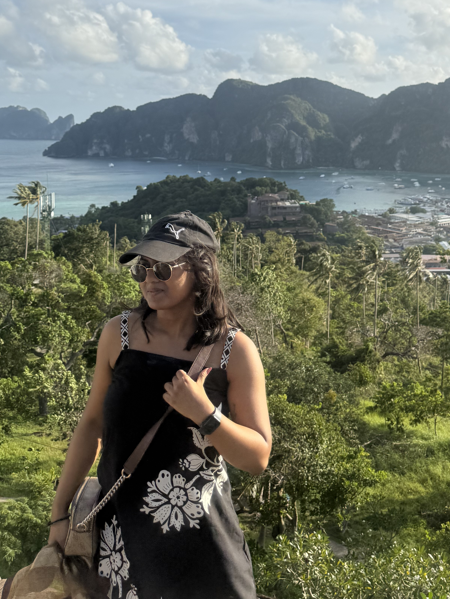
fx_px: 745
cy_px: 132
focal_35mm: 43
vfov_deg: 42.2
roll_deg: +0.3
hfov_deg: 33.3
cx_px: 301
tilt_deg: -1.3
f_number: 1.78
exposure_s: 1/5714
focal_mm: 6.76
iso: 80
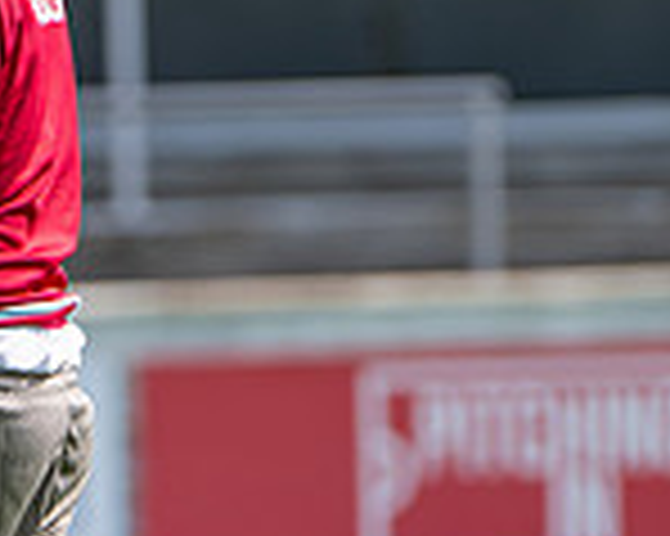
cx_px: -38
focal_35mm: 1233
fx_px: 24434
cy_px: 500
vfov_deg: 1.3
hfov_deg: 1.6
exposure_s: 1/2000
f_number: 4
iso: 400
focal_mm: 290
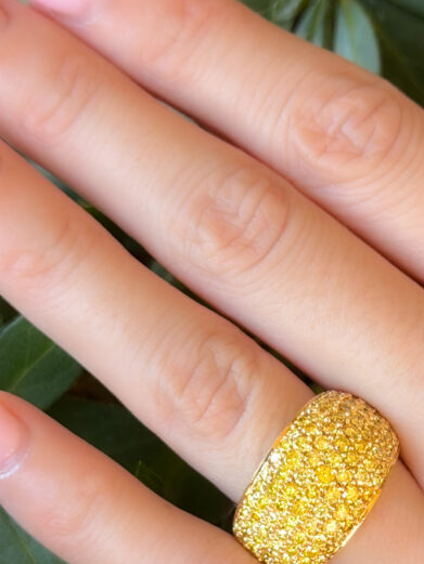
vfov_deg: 16.5
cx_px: 364
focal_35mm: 118
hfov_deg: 12.5
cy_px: 463
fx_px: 1926
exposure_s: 1/120
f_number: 1.8
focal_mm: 6.76
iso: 64
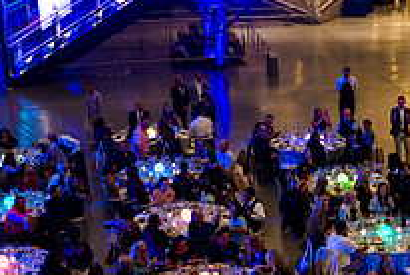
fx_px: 1026
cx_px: 322
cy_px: 252
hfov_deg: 22.3
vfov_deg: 15.1
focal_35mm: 90
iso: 1000
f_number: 4.5
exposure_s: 1/50
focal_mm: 32
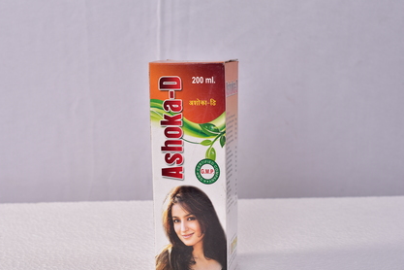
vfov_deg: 22.6
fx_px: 673
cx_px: 185
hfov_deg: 33.4
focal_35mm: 60
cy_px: 149
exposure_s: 1/125
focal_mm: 50
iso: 100
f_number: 9
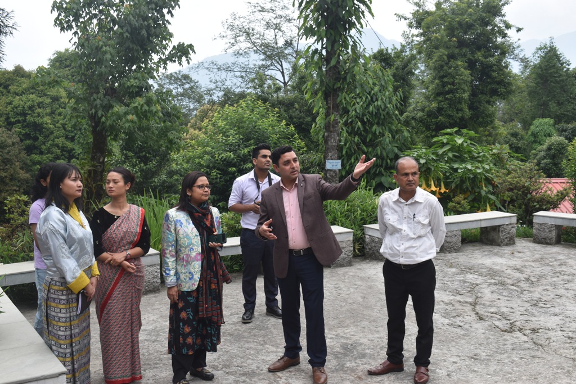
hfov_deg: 45.0
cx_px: 288
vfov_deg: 30.9
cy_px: 192
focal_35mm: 44
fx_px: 696
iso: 200
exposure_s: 1/250
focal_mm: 29
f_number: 7.1
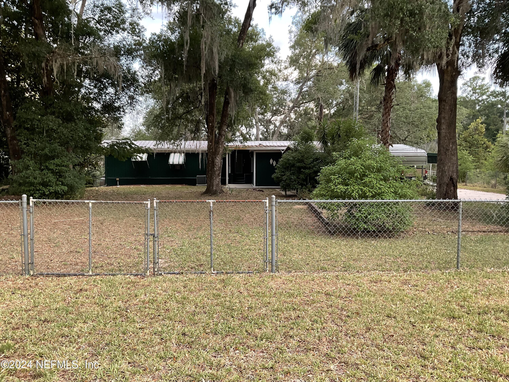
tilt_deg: -5.5
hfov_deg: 61.7
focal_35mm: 29
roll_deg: -0.4
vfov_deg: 48.2
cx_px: 254
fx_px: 426
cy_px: 191
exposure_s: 1/122
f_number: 1.8
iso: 50
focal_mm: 3
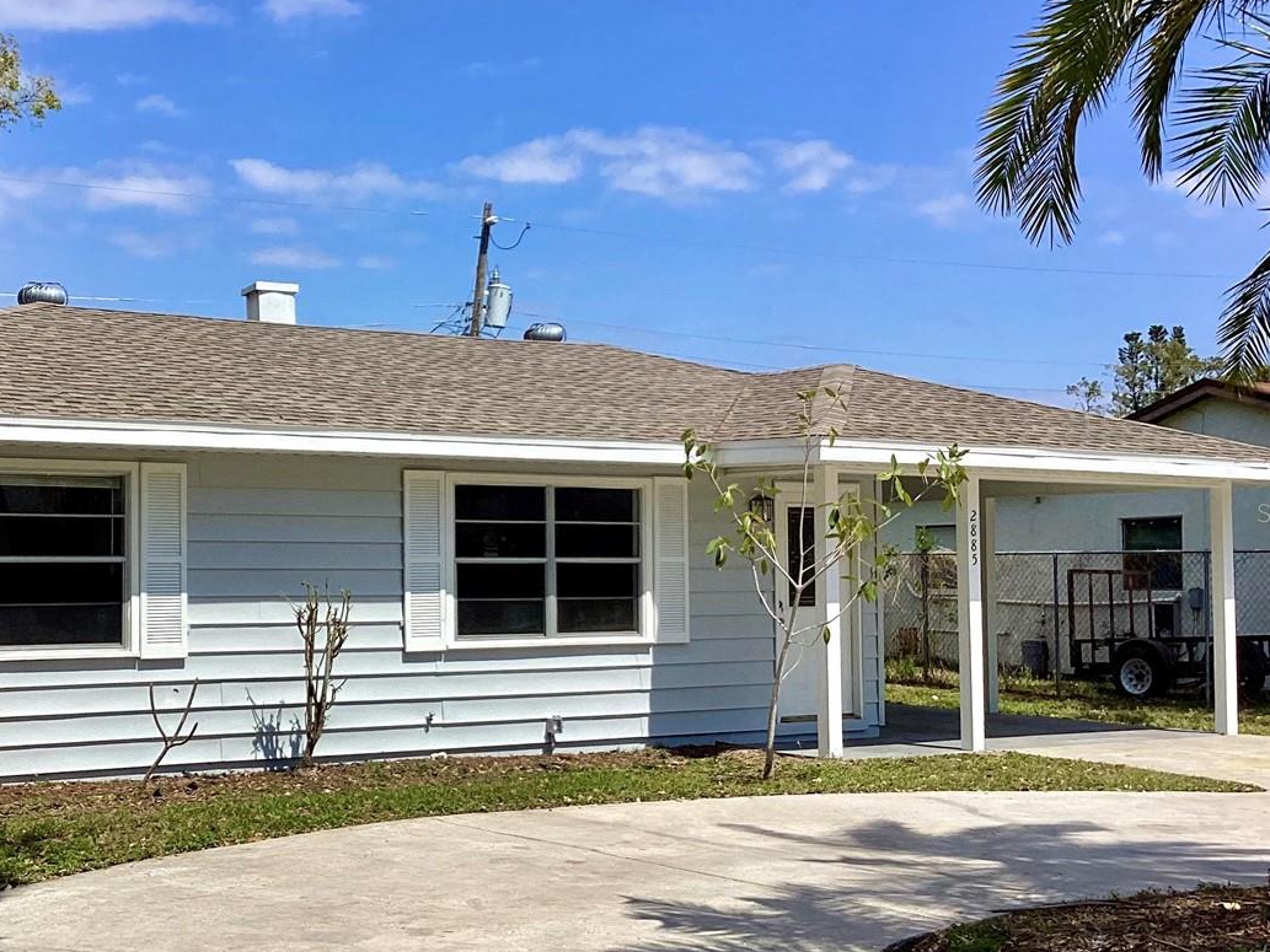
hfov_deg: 39.0
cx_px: 390
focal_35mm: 48
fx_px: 1761
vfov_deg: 30.3
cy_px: 512
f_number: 2.4
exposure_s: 1/2262
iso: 25
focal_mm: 3.3
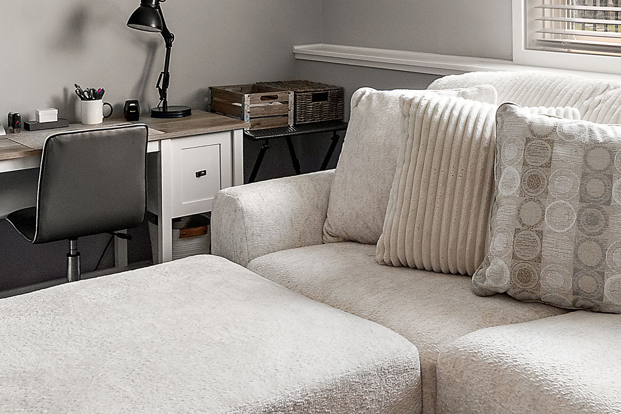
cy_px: -4
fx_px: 949
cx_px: 443
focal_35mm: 55
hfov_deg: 35.7
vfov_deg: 23.5
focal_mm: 16
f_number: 8
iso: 500
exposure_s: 1/5
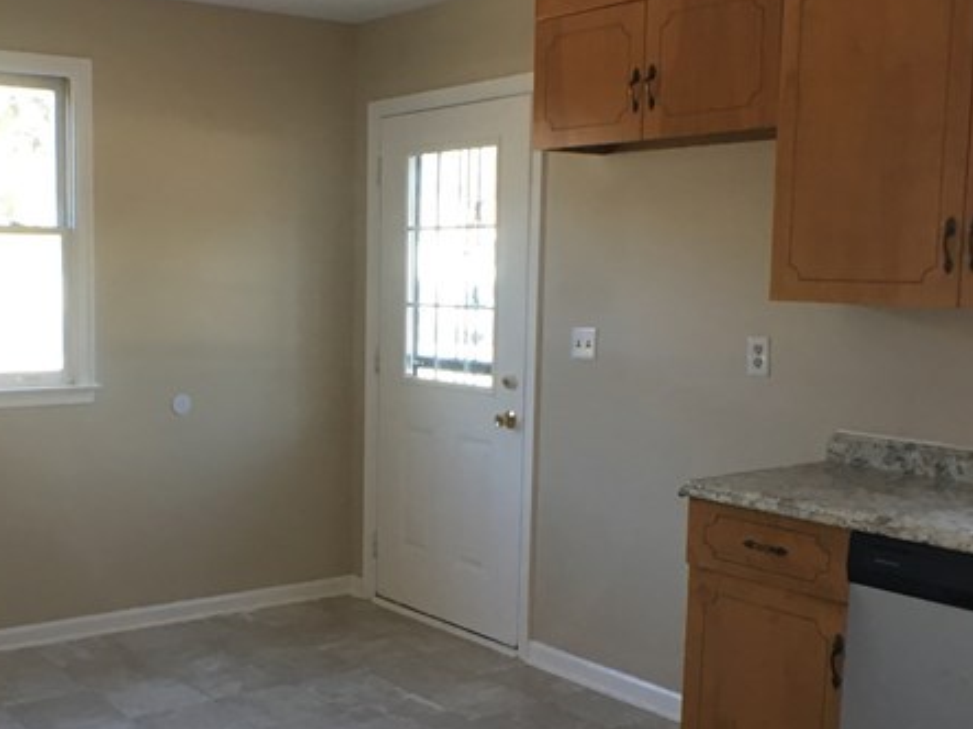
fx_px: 1883
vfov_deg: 21.9
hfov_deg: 28.8
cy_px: 422
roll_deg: -0.9
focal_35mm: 67
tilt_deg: -6.9
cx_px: 323
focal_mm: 4.15
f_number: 2.2
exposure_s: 1/30
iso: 64
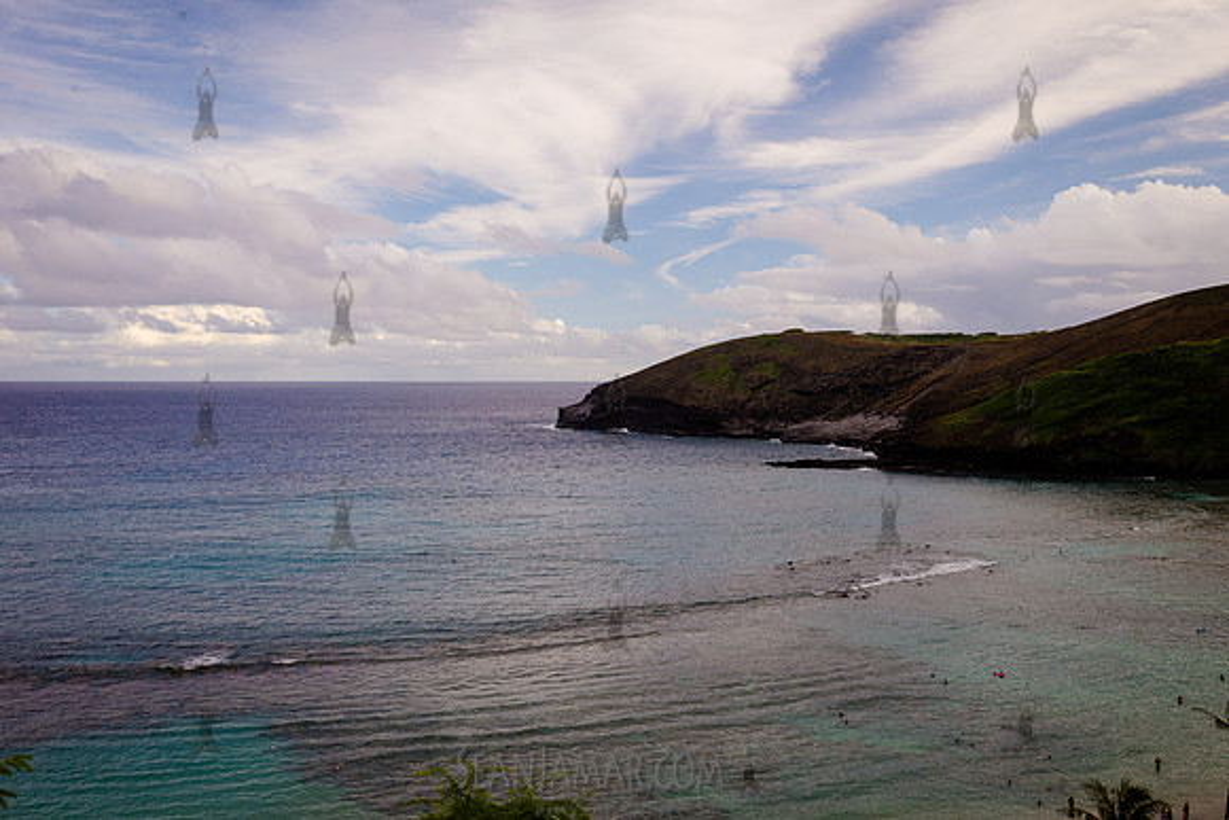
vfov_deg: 37.5
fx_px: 1208
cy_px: 410
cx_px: 614
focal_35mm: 35
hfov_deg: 53.9
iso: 1600
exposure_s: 1/640
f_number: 11
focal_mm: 35
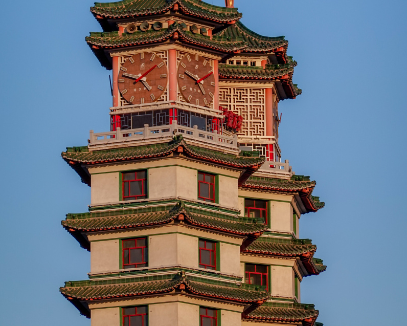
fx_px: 3409
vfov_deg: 5.5
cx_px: 204
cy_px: 101
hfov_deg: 6.8
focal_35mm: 283
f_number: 5.6
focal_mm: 72
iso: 125
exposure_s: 1/320
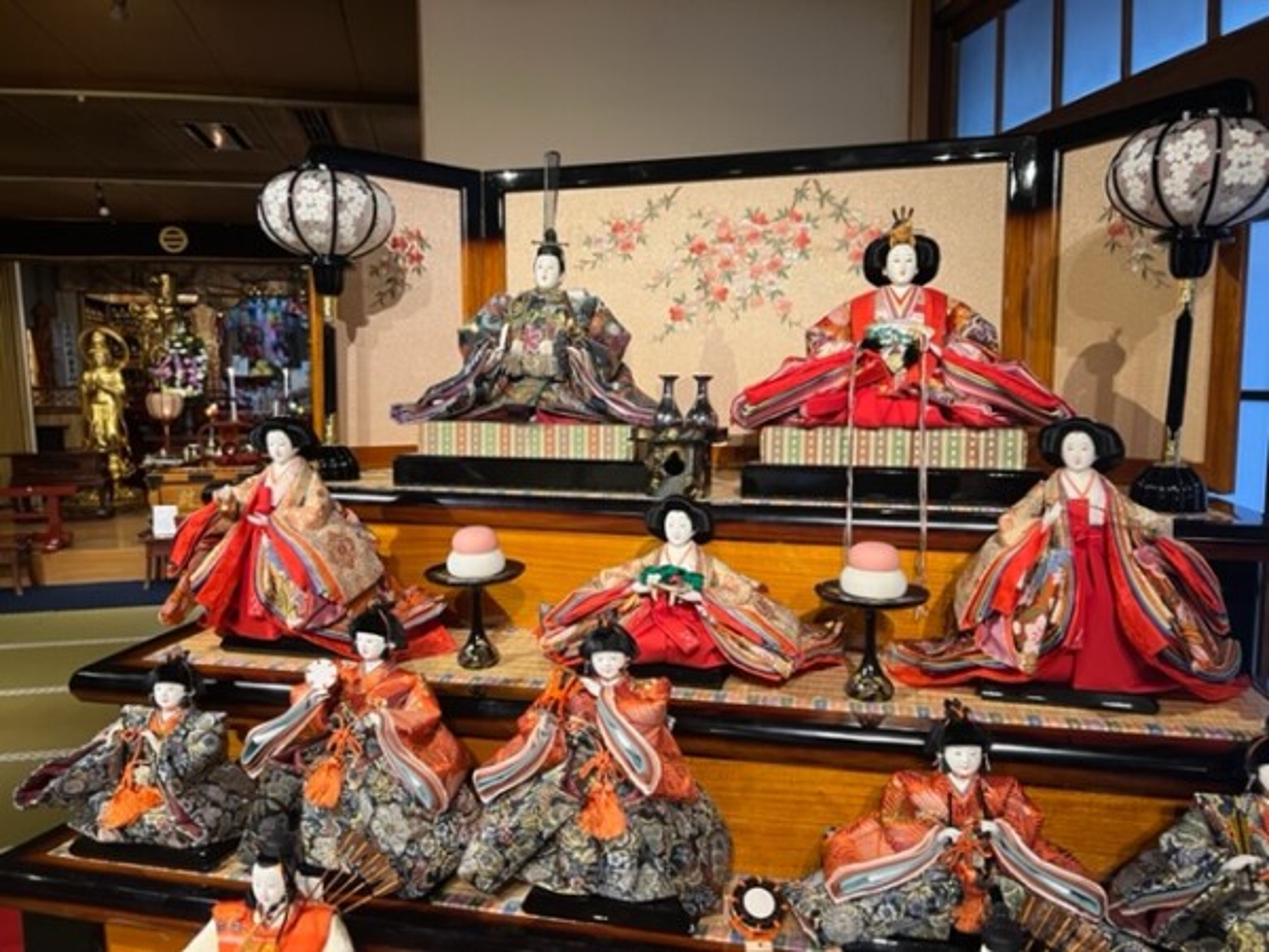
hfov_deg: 67.3
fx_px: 953
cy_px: 476
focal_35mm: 26
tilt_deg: -6.7
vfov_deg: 53.1
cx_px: 634
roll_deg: +0.1
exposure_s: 1/60
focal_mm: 5.7
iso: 200
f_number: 1.5
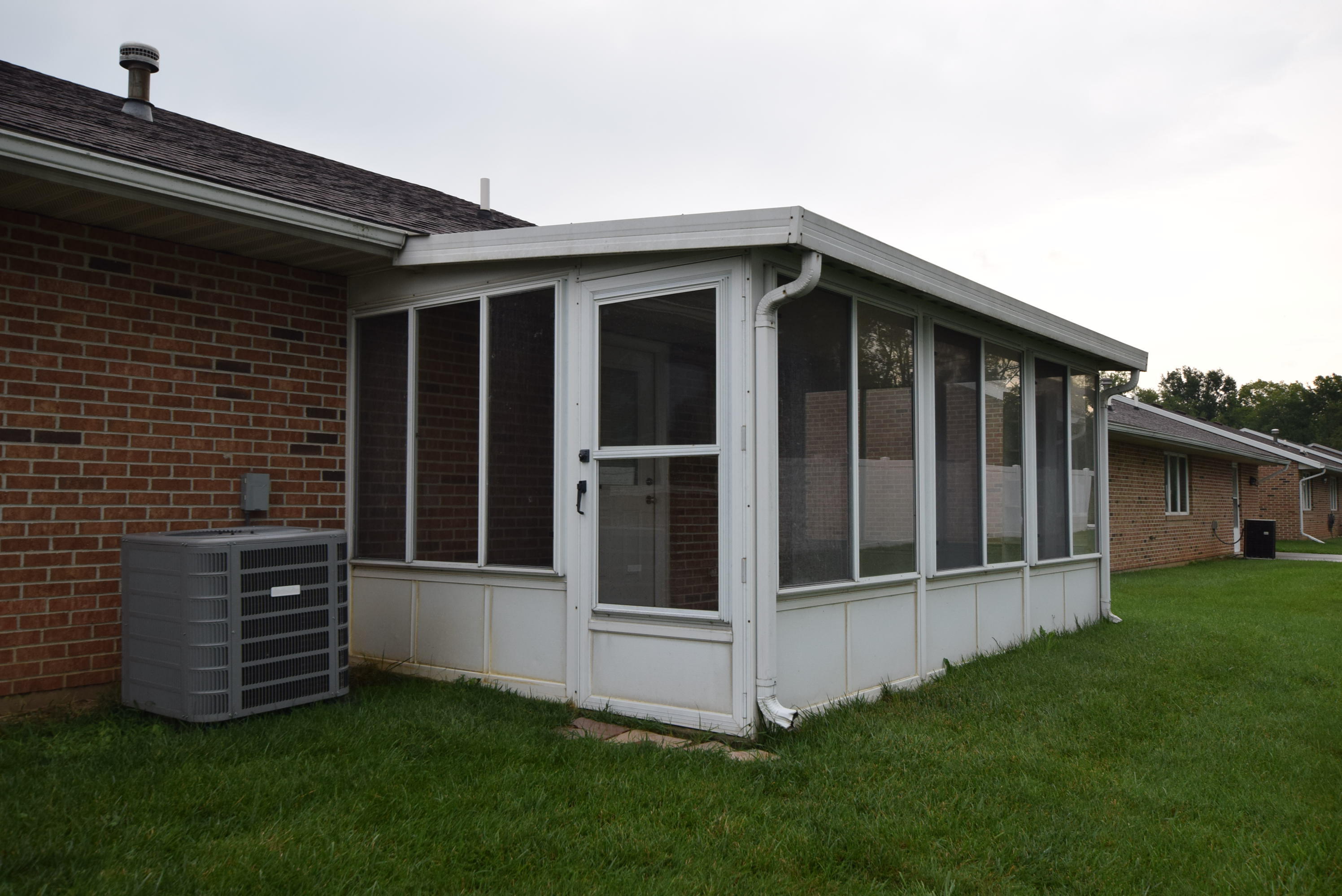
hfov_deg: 61.9
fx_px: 1119
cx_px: 671
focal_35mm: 30
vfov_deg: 43.7
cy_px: 448
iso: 400
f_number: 7.1
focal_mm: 20
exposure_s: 1/200
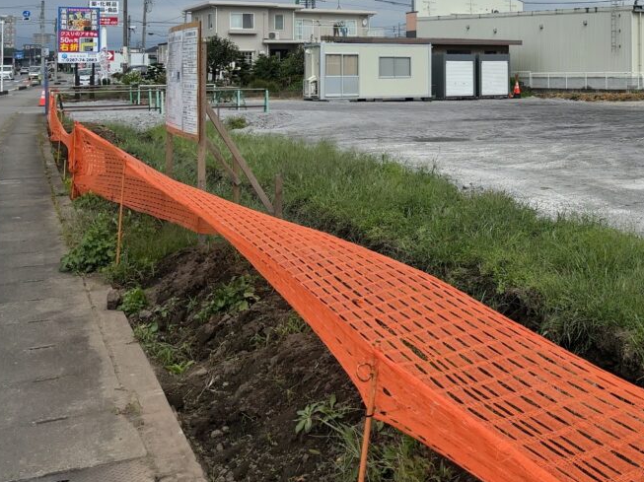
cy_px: 42
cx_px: 525
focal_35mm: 51
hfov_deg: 36.1
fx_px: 948
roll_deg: -0.3
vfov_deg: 27.4
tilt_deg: +1.9
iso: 50
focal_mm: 5.96
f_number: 1.6
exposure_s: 1/5076
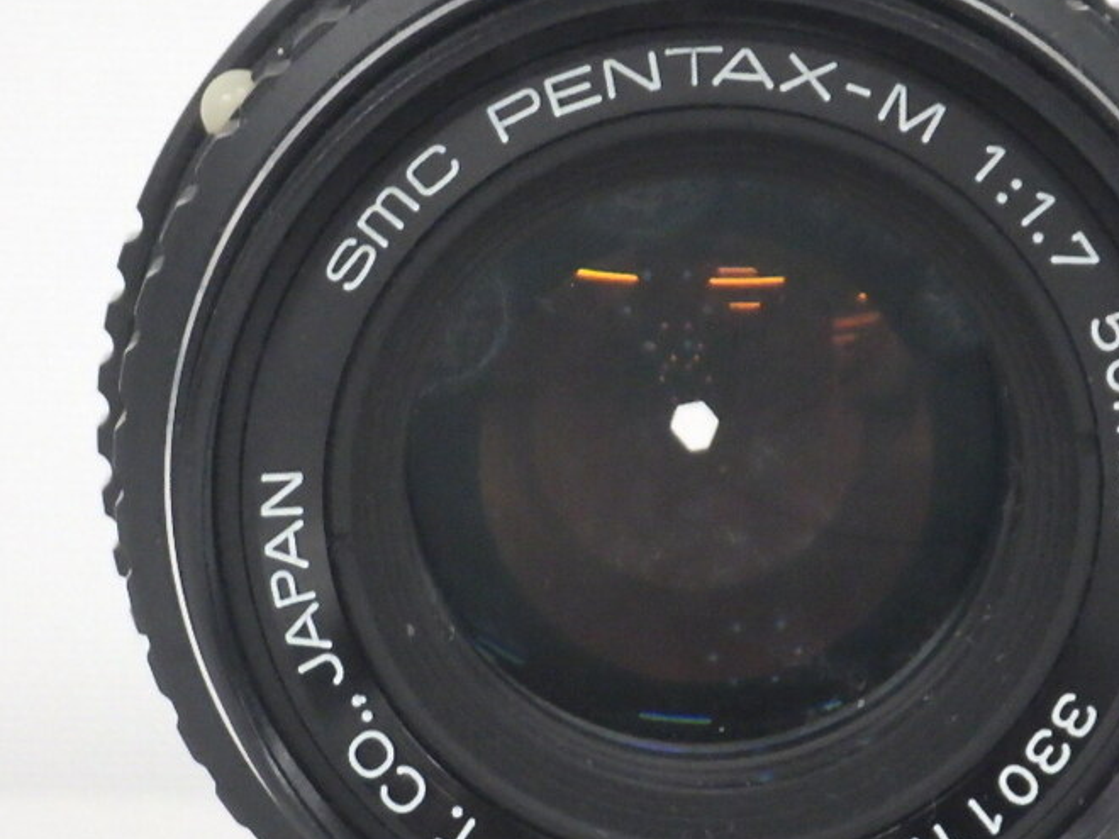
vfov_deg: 10.6
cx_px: 705
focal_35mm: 140
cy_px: 470
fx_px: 4526
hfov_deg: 14.1
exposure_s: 1/100
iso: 1250
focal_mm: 13.7
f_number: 4.8
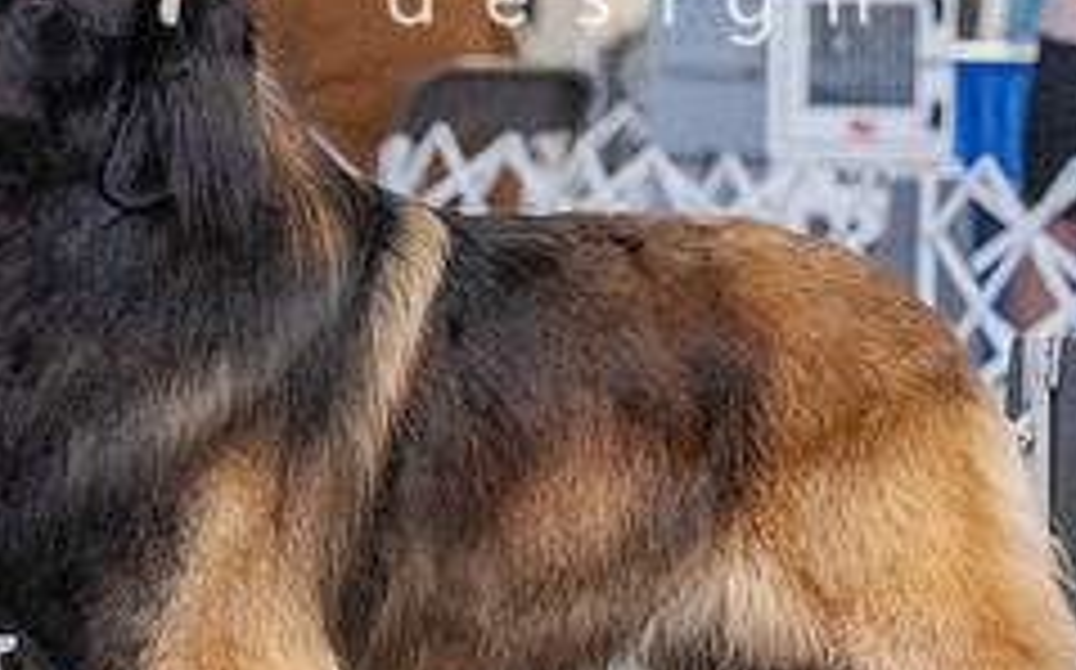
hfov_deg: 4.6
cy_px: 21
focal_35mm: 458
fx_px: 13421
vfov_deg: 2.9
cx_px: 197
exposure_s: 1/320
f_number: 5.6
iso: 6400
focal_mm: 140
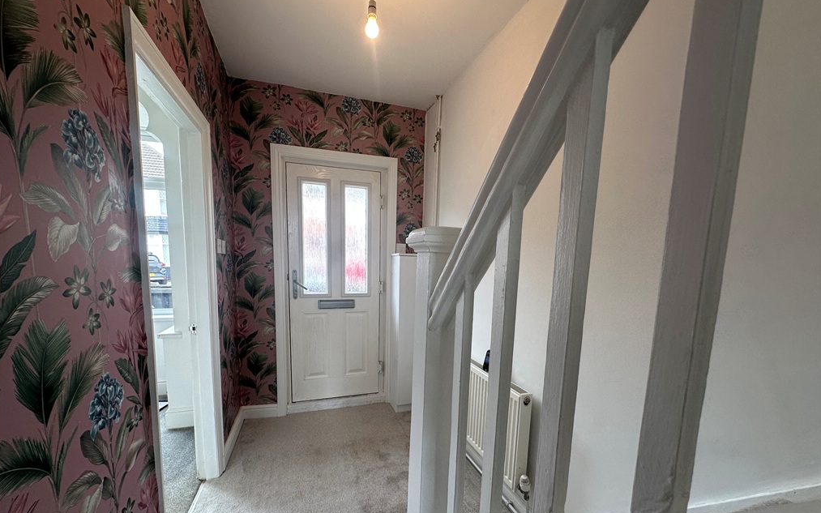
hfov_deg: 101.5
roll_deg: -1.4
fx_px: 336
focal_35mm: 15
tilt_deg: -6.9
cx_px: 408
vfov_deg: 74.1
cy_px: 302
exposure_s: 1/100
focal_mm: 2.22
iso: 80
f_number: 2.2
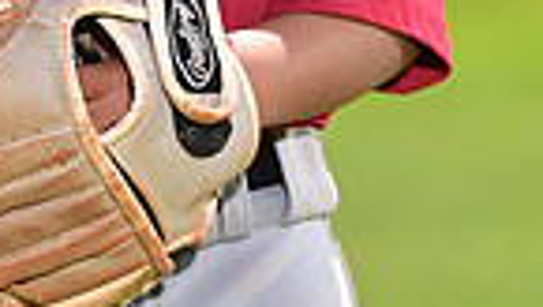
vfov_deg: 1.8
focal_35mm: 669
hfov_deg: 3.2
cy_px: -419
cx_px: 167
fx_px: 9645
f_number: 5.6
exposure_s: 1/200
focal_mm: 160
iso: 80
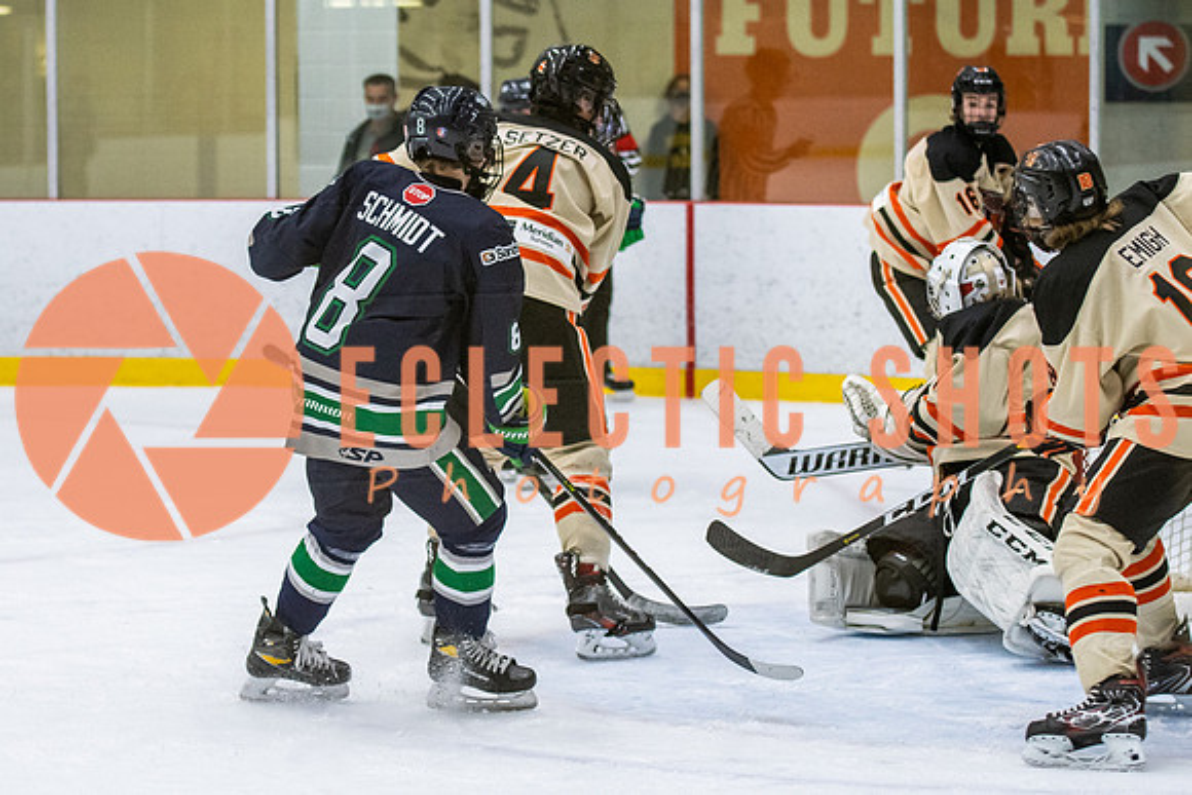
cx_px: 444
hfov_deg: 15.1
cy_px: 363
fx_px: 4494
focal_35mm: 136
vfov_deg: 10.1
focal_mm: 70
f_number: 2.8
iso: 1800
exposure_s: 1/640
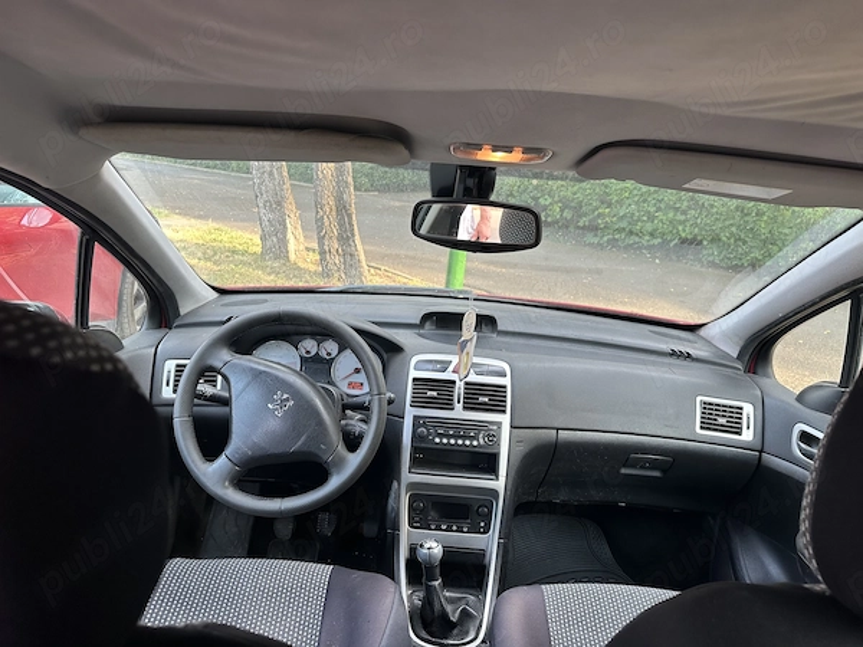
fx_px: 598
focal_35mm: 24
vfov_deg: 56.8
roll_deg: -4.6
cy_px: 324
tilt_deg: -16.4
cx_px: 432
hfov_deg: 71.6
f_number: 1.78
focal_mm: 6.86
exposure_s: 1/121
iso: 125
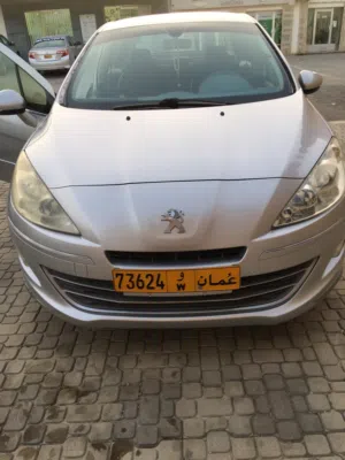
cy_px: 230
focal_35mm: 29
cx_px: 172
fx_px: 385
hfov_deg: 48.2
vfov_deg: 61.7
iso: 25
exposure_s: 1/50
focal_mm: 4.15
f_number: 2.2
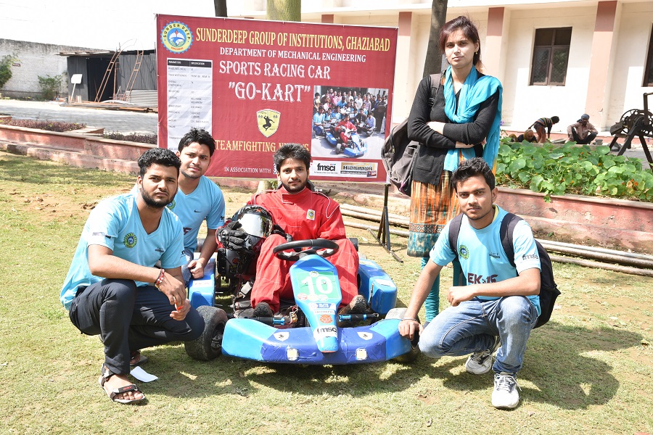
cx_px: 326
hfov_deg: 50.7
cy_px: 218
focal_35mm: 38
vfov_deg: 35.1
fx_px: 689
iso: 500
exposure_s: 1/200
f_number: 8
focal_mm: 38
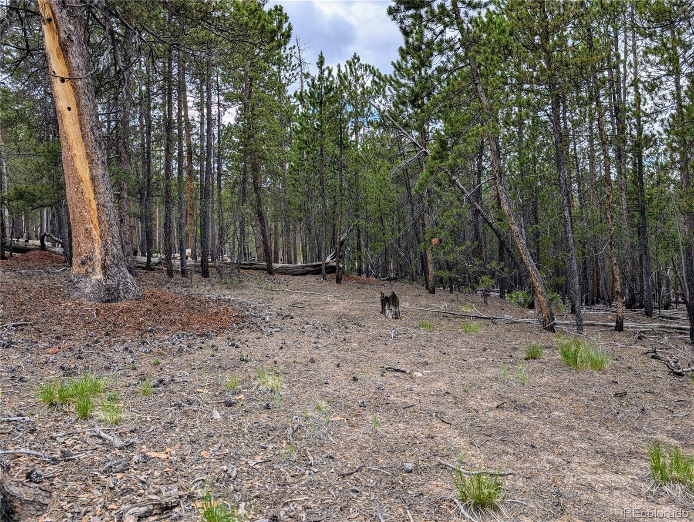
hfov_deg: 71.5
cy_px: 261
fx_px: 482
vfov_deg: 56.9
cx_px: 347
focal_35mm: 24
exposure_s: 1/358
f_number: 1.68
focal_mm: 6.9
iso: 16
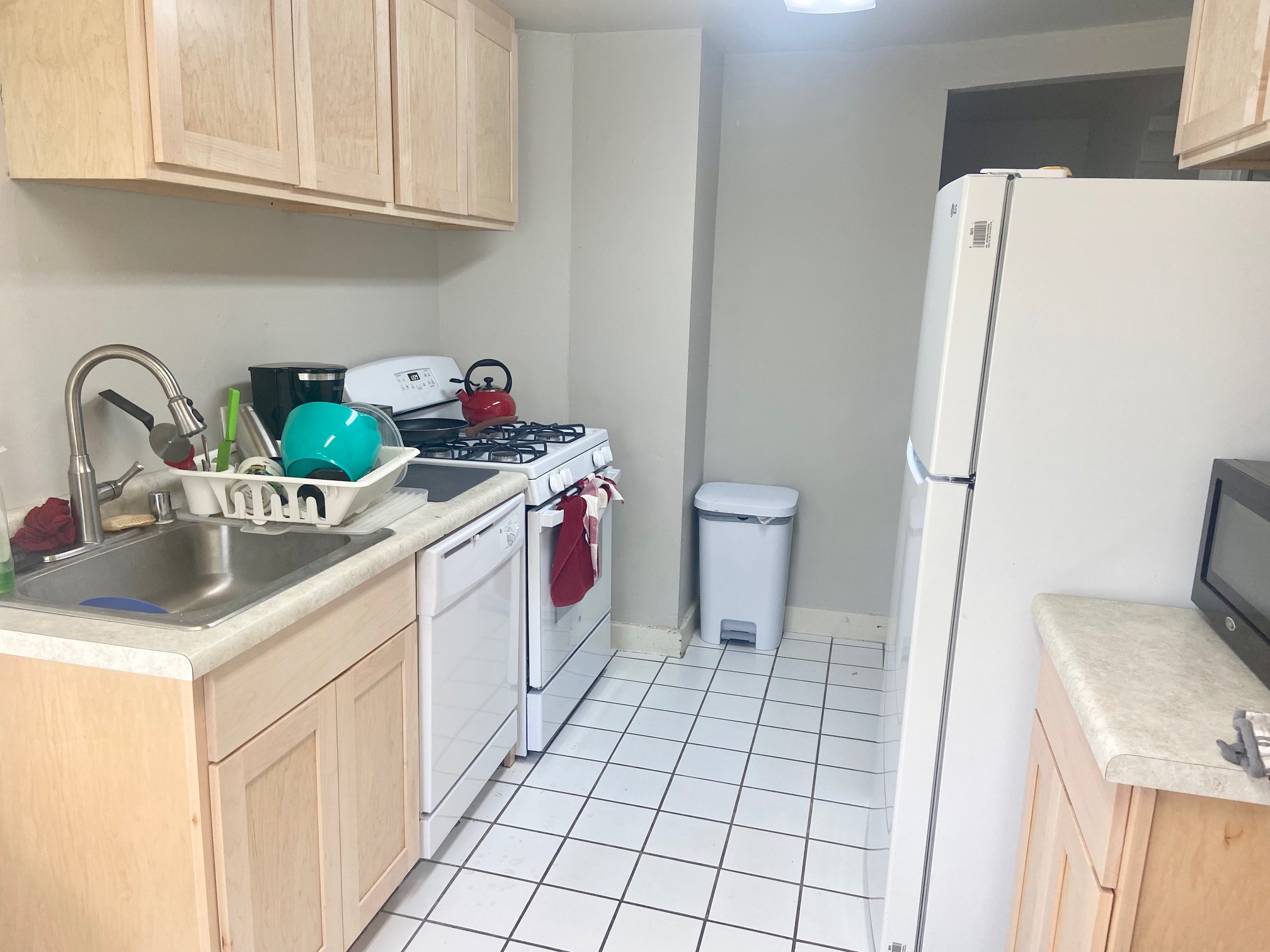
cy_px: 476
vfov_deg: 53.1
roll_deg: -1.2
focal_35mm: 26
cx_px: 635
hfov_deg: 67.3
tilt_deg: -13.1
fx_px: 954
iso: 100
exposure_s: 1/120
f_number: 1.8
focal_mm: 4.25
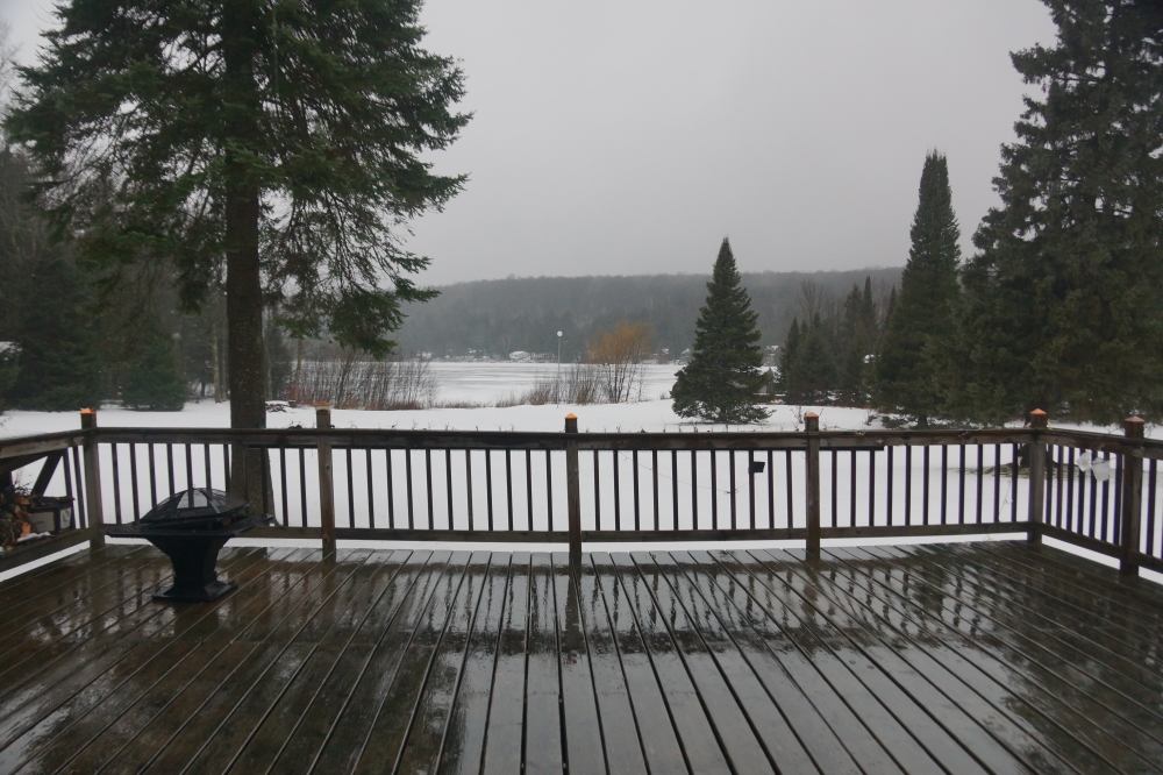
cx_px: 582
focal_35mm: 27
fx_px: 872
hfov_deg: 67.4
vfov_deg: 47.9
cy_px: 388
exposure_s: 1/60
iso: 400
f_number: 4
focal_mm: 18
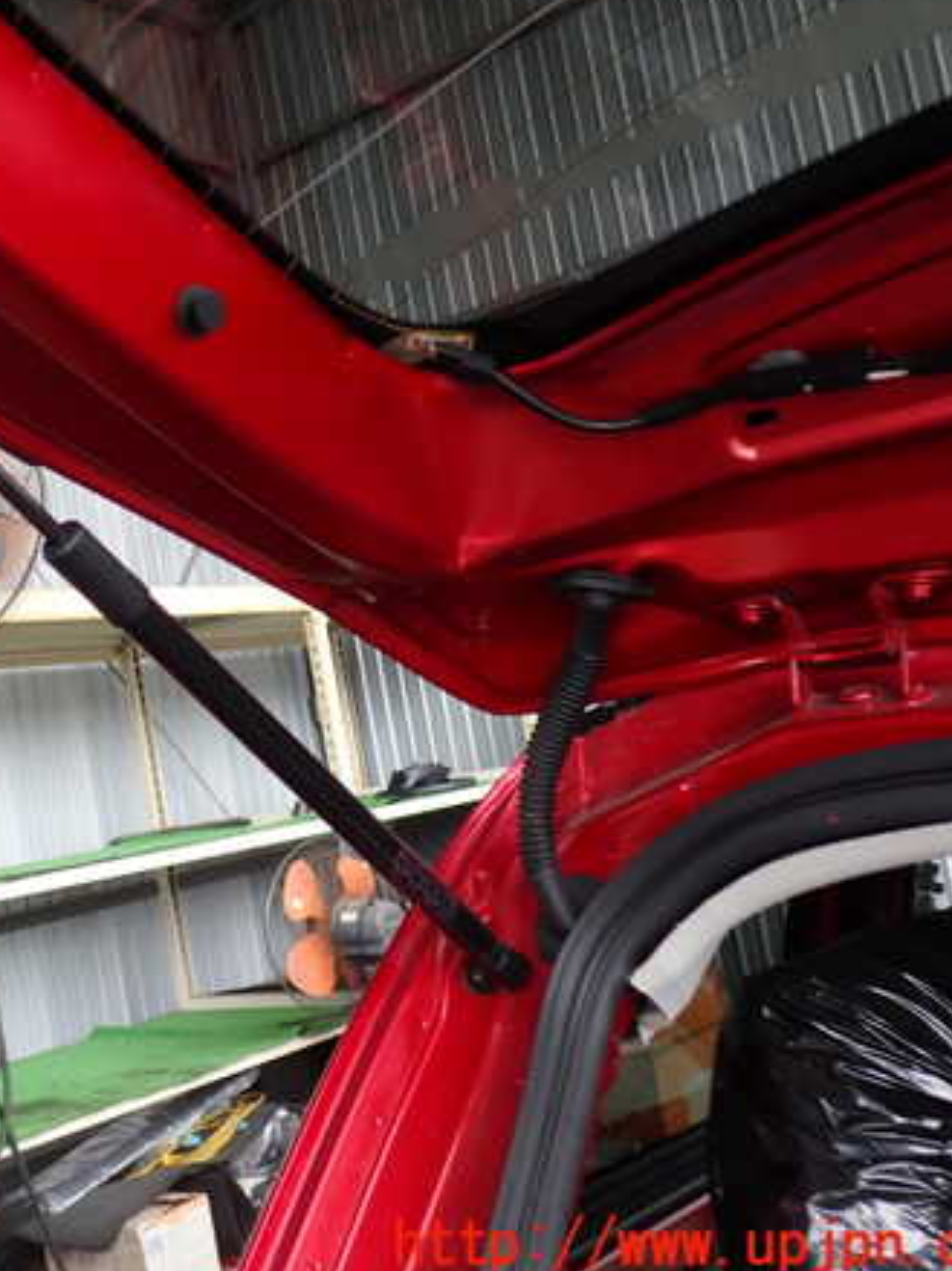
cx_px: 179
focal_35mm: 41
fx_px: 1504
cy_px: 631
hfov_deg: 34.0
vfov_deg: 45.8
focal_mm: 5.4
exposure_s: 1/50
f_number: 2.3
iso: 200
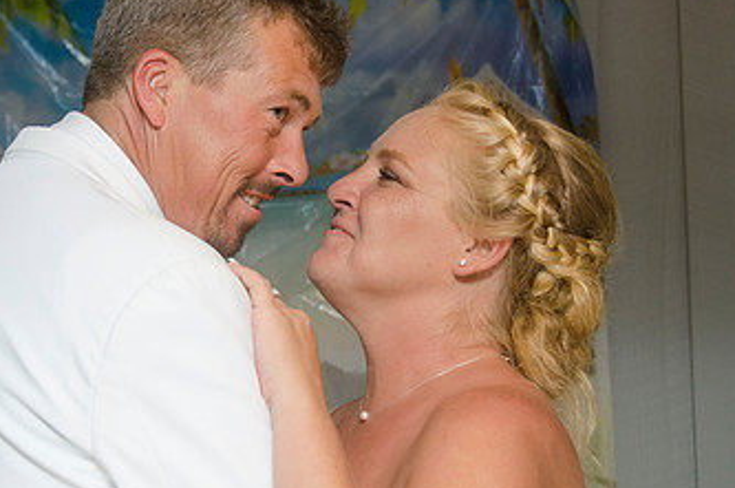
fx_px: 2446
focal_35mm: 120
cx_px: 269
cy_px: 236
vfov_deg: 11.4
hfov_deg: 17.1
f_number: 5.6
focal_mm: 46
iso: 400
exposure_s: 1/60
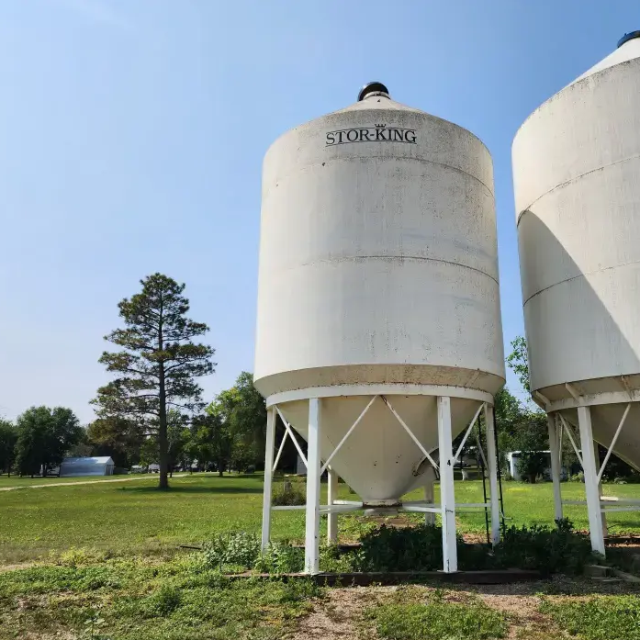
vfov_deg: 57.3
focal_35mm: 28
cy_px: 329
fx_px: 586
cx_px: 388
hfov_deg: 56.8
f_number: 1.8
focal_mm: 6.4
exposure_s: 1/1819
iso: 12
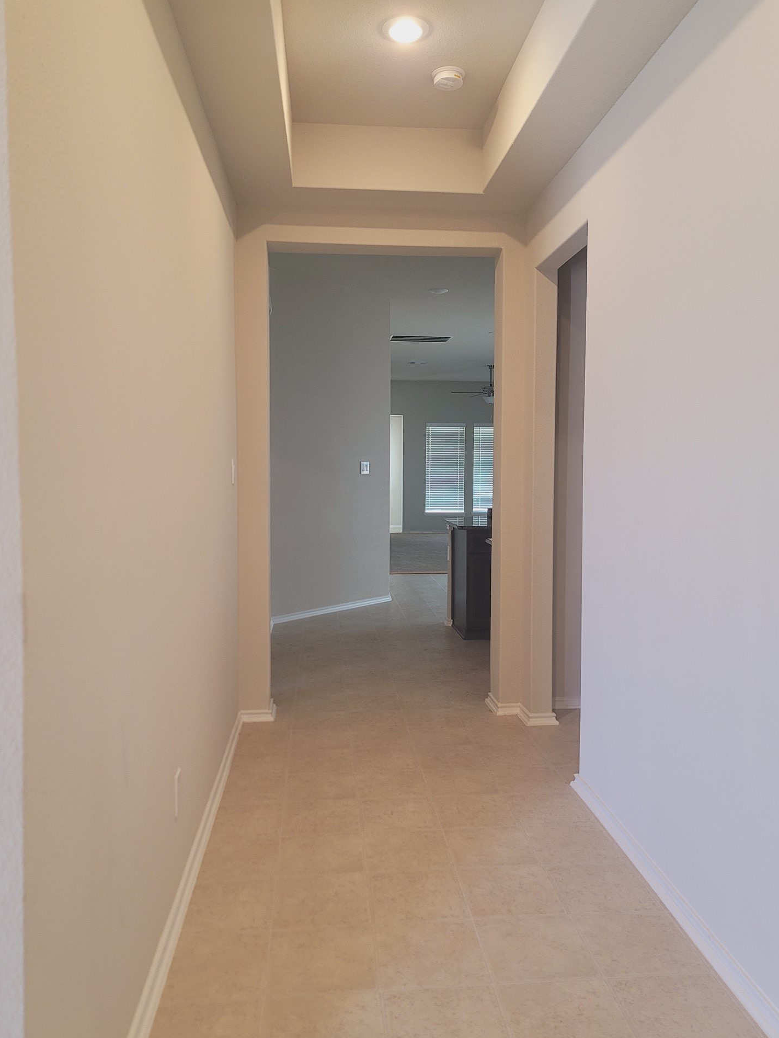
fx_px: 810
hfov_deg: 51.3
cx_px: 410
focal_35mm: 27
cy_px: 503
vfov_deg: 65.3
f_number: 1.8
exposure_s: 1/120
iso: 250
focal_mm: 7
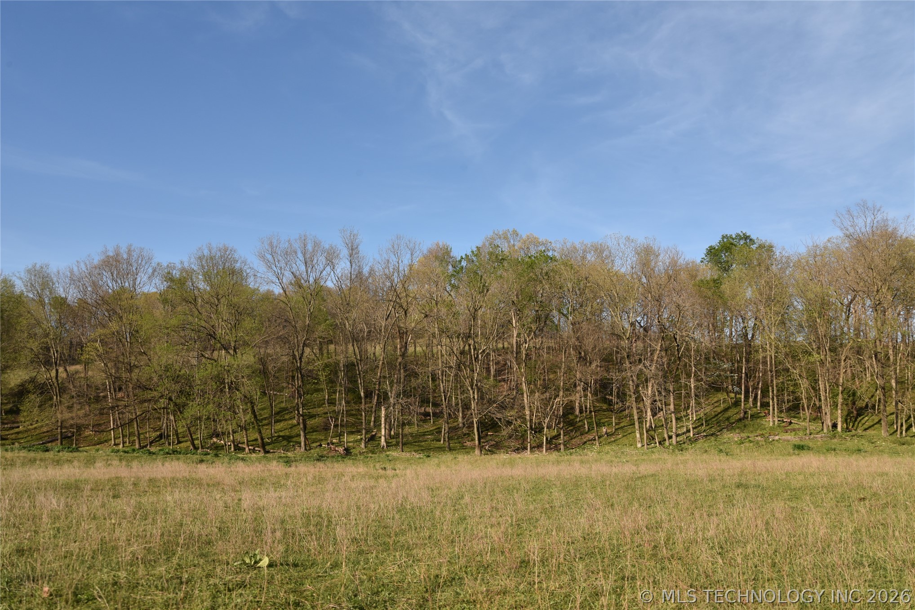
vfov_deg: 46.4
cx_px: 458
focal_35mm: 28
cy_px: 305
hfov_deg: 65.5
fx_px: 712
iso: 320
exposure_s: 1/400
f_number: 10
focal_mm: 28
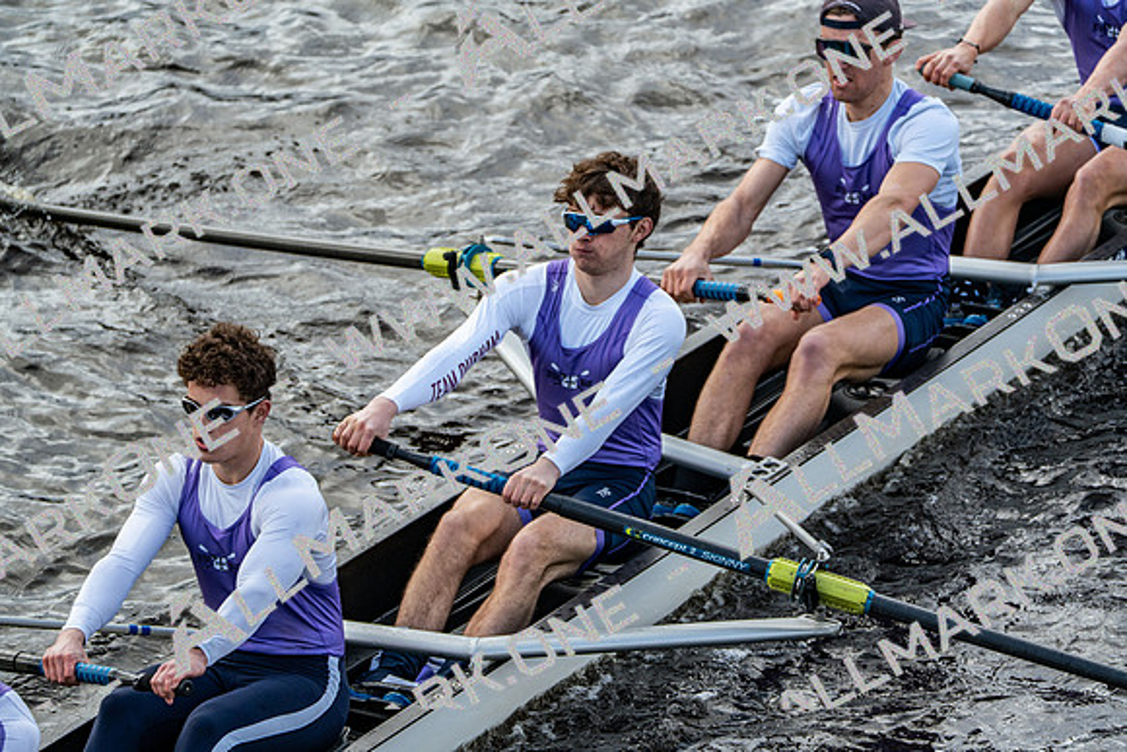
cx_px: 564
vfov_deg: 2.9
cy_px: 376
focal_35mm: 470
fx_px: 14716
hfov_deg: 4.4
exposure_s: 1/1250
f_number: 6.3
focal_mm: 470
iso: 800
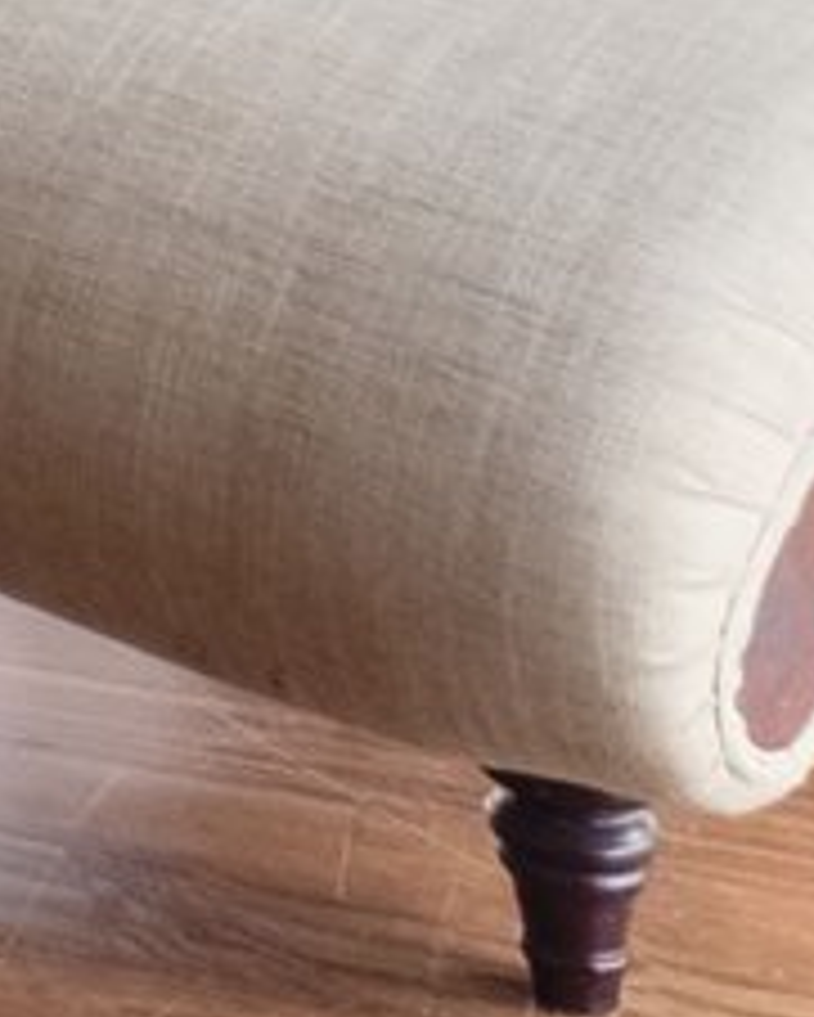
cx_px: -2168
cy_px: -1406
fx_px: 5116
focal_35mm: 170
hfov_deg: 7.3
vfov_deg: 10.0
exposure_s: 1/320
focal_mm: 13.2
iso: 400
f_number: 9
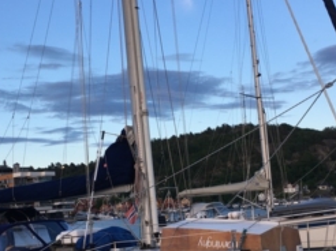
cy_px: 174
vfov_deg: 24.6
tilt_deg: +2.4
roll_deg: +3.9
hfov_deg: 32.7
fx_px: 572
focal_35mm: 59
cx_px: 146
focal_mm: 4.15
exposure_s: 1/148
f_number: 2.2
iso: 25
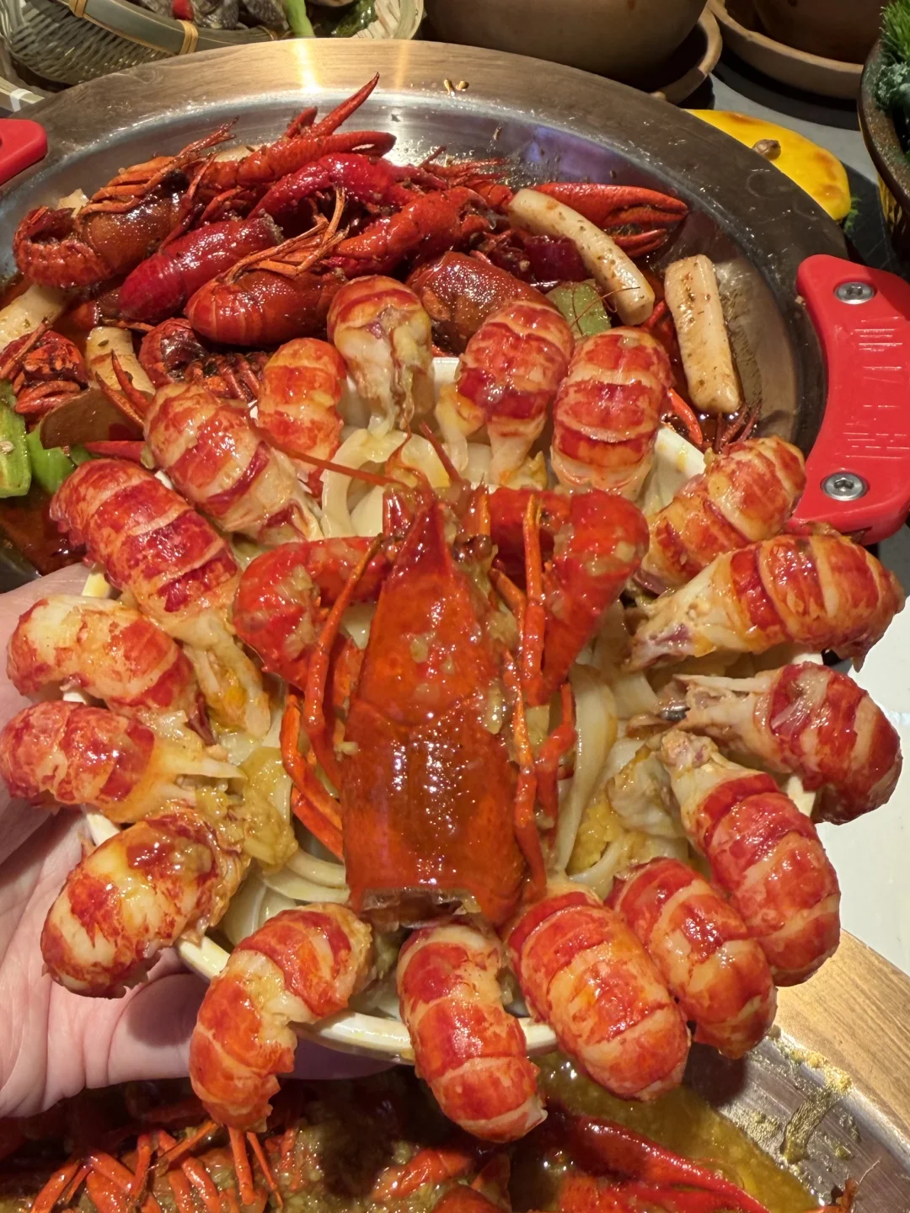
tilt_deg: -51.7
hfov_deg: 56.8
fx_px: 841
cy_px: 606
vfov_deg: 71.6
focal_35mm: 24
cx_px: 455
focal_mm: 2.22
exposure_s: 1/100
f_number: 2.2
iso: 125
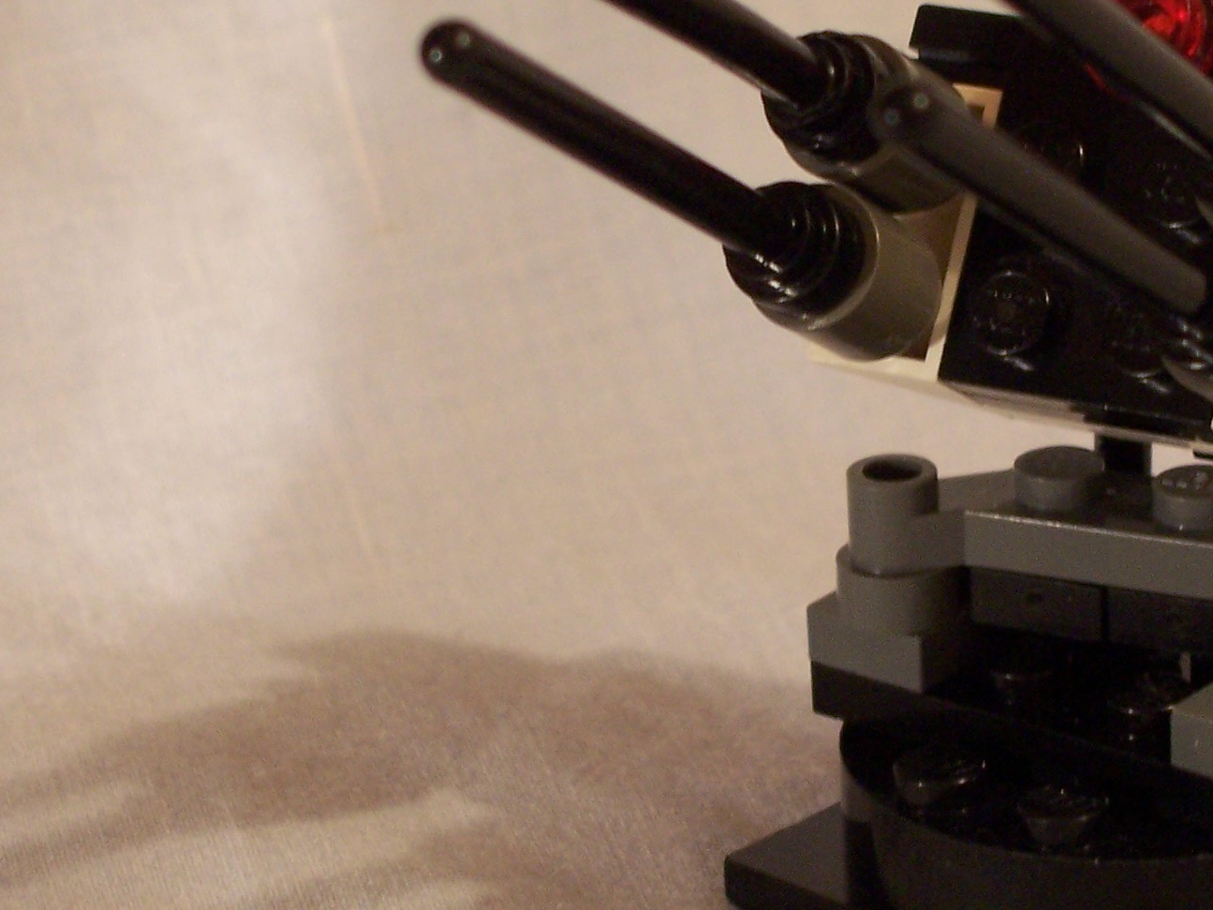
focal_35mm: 153
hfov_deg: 12.9
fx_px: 5361
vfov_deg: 9.7
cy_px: 406
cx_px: 961
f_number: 3.4
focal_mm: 14.7
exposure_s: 1/8
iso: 140
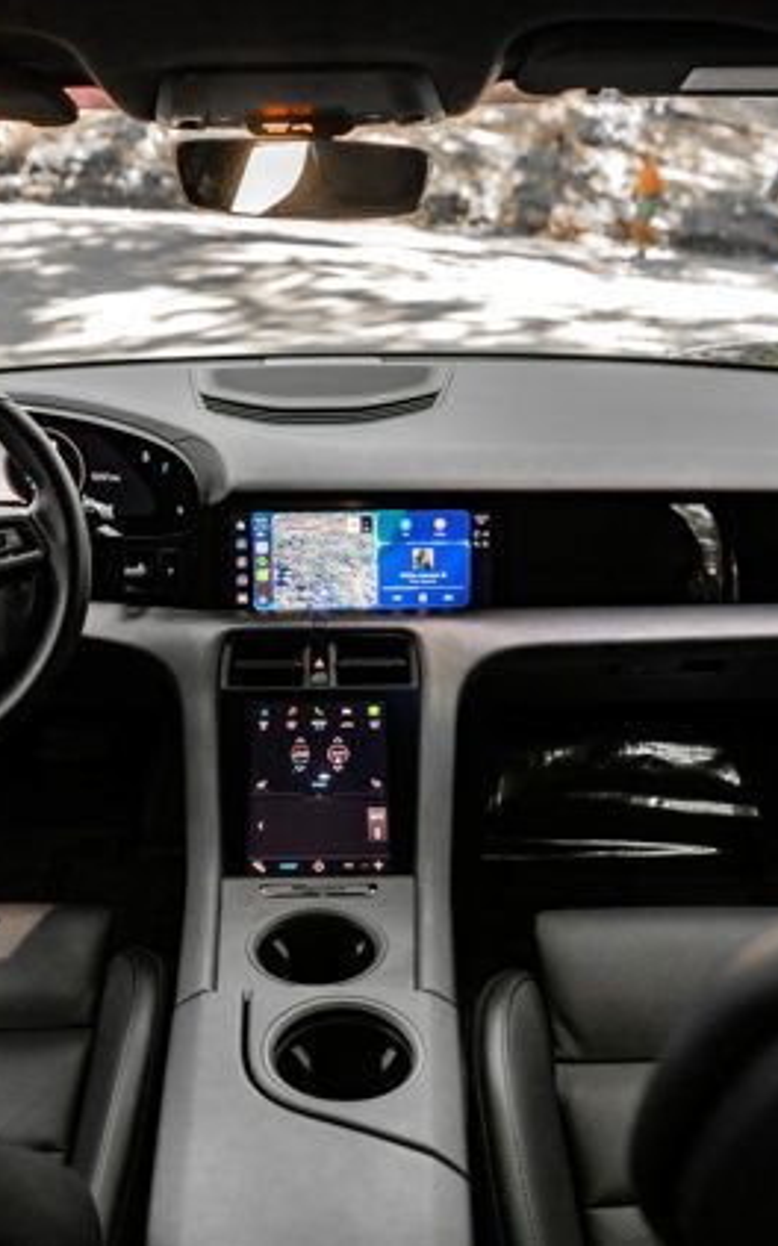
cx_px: 339
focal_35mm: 37
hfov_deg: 34.4
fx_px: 1257
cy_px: 620
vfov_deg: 52.8
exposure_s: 1/160
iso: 1000
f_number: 3.5
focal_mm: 24
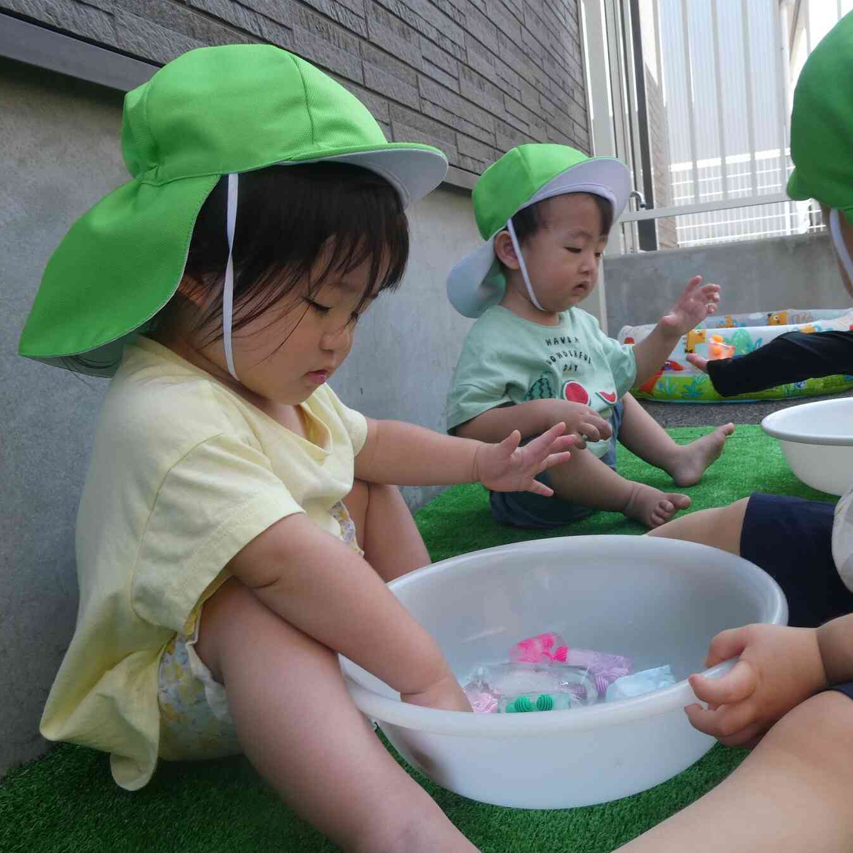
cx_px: 496
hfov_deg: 55.4
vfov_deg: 55.6
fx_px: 808
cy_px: 433
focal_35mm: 29
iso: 100
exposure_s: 1/125
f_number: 3.3
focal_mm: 4.3
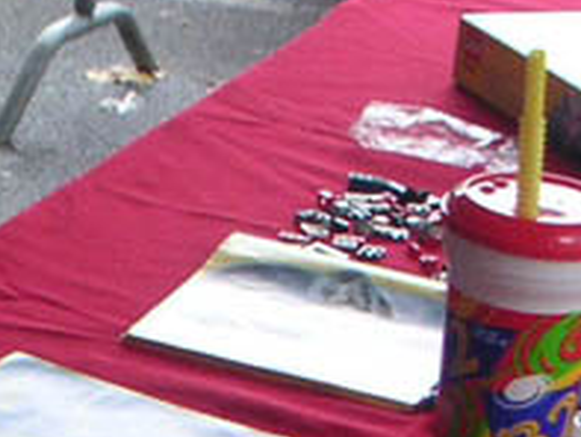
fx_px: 2519
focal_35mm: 150
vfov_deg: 9.5
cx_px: 65
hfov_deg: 13.1
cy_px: 747
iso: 64
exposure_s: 1/45
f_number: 2.8
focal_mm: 5.7
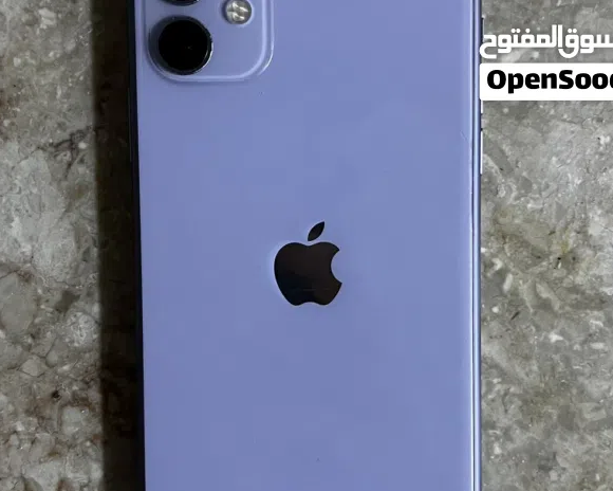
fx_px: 508
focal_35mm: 28
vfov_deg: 51.5
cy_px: 253
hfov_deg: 62.2
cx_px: 320
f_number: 1.5
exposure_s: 1/50
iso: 250
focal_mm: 5.7
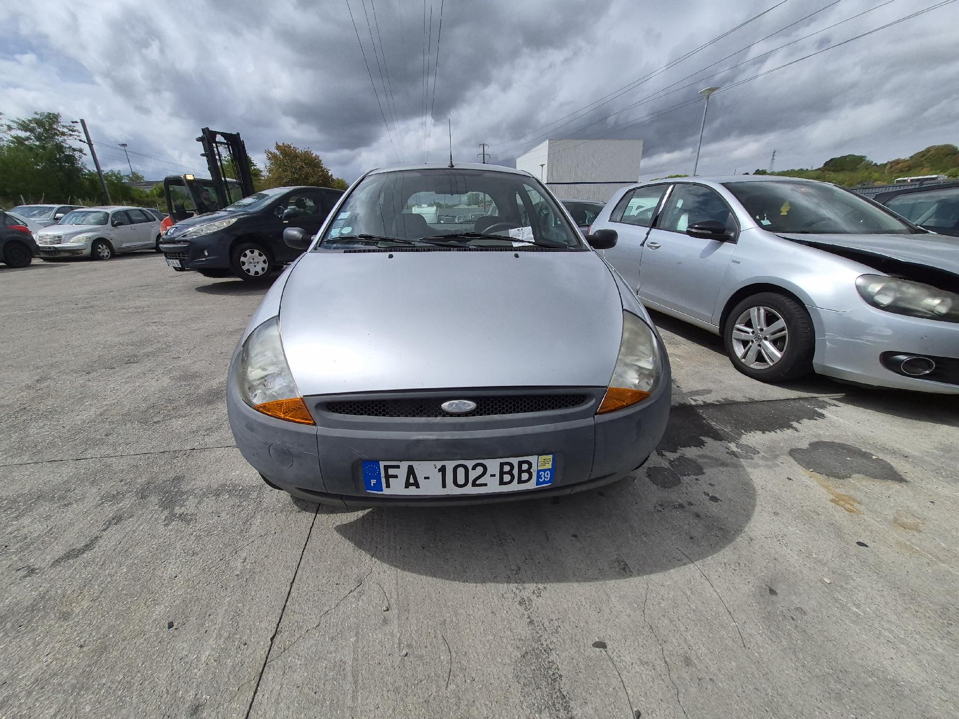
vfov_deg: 89.9
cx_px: 480
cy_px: 360
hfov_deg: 106.2
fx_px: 360
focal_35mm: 13
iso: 40
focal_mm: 1.74
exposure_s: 1/5000
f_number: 2.2
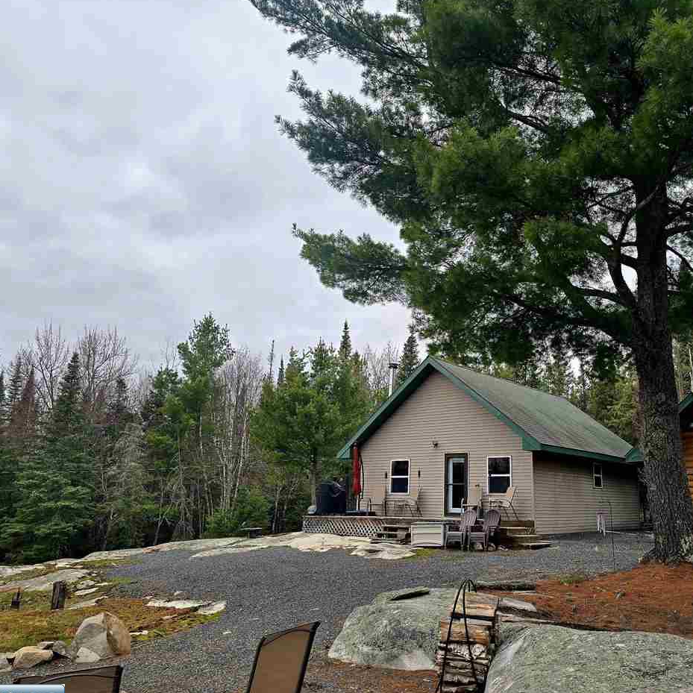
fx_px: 634
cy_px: 354
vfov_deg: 57.3
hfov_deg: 56.5
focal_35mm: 28
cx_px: 441
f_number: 1.7
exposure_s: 1/400
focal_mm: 6.3
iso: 12
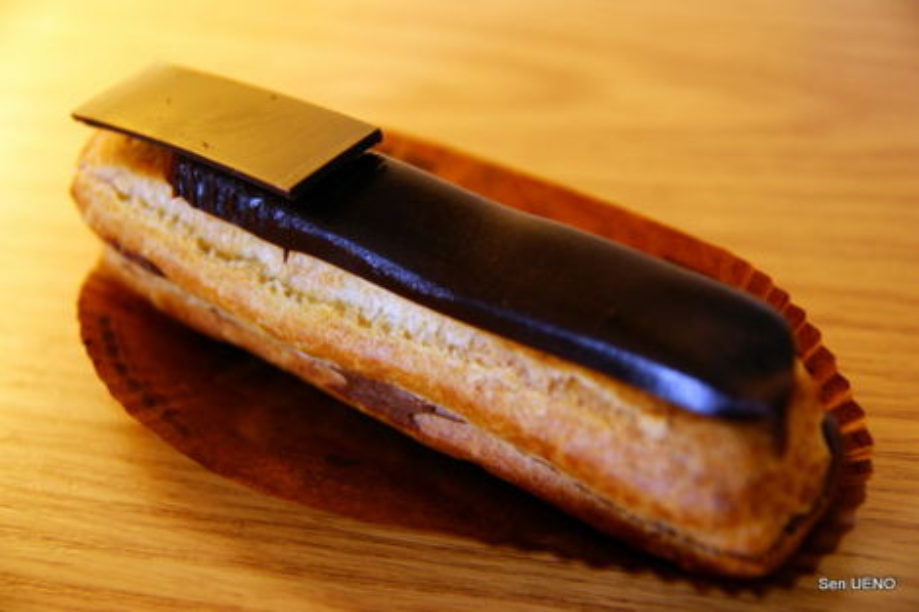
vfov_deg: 22.6
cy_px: 306
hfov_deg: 33.4
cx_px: 460
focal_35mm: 60
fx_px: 1531
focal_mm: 40
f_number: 2.8
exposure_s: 1/8
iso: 400
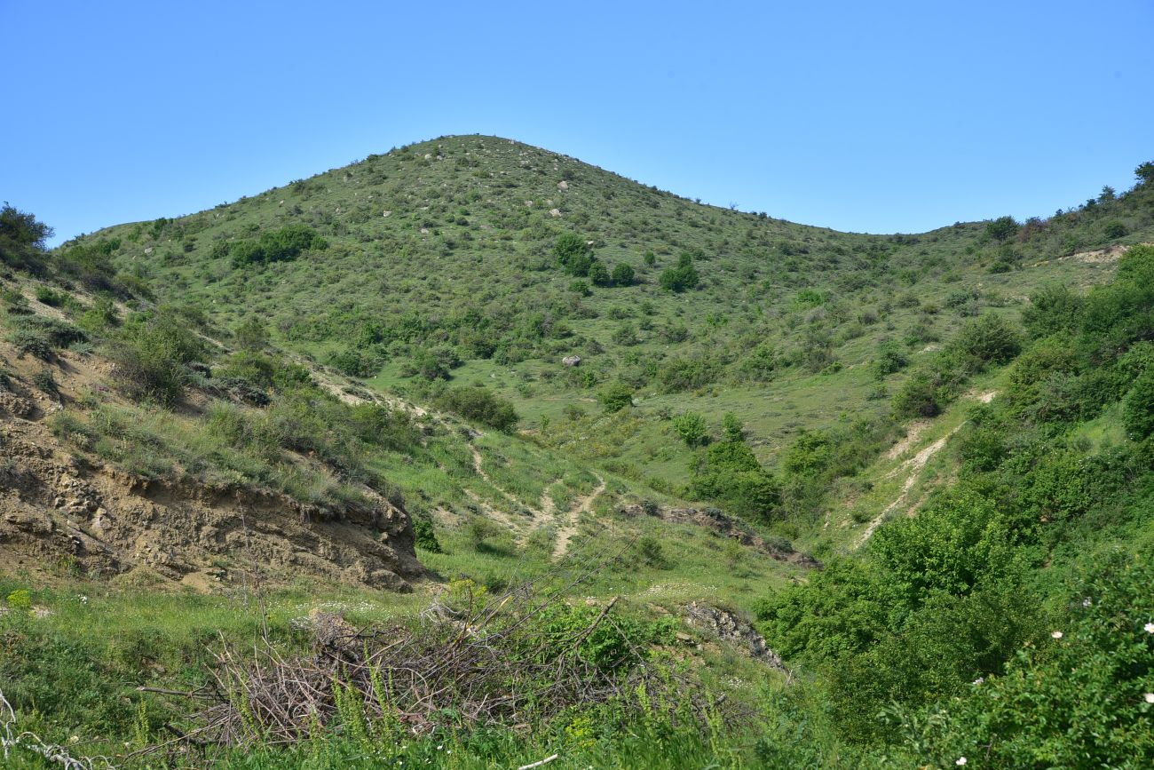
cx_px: 577
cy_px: 385
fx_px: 1603
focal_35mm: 50
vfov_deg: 27.0
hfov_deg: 39.6
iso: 160
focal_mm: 50
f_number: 11
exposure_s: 1/125
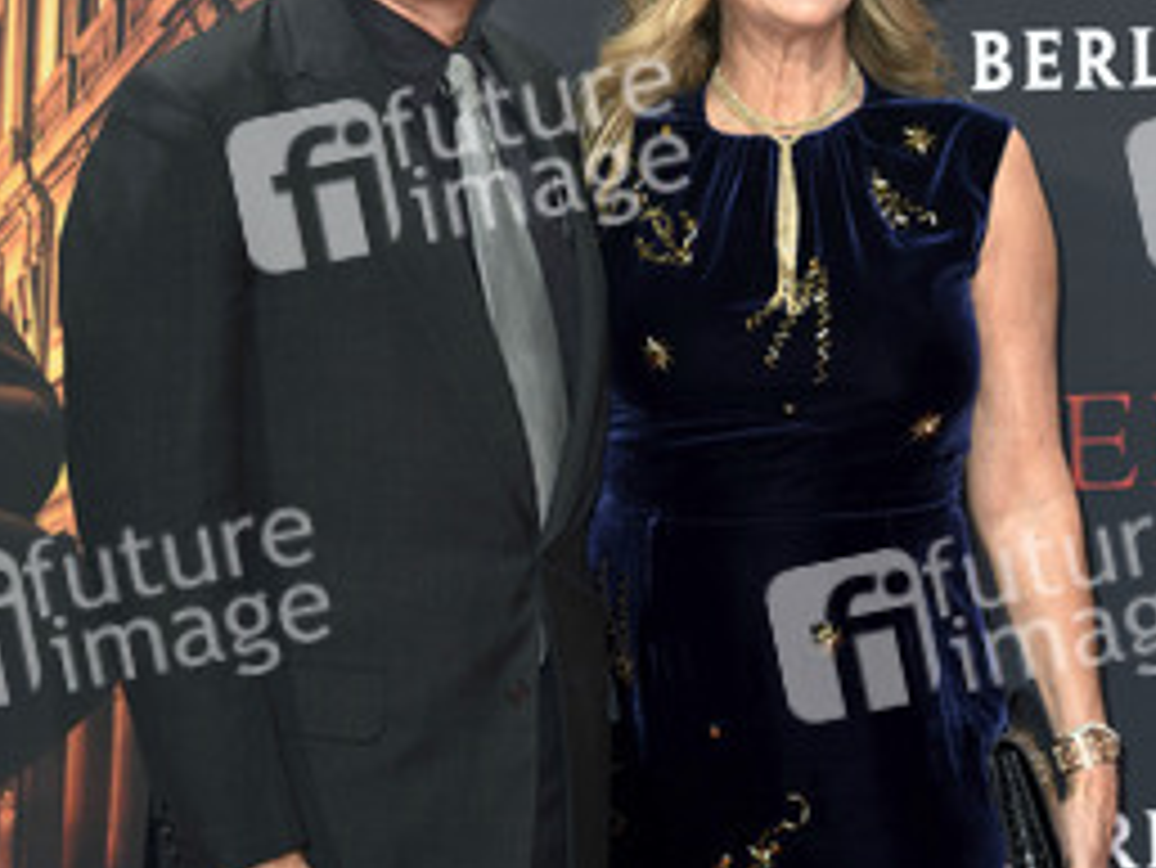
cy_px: 391
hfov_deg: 9.8
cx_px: 589
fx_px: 6749
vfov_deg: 7.4
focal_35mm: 202
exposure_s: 1/250
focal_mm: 135
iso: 800
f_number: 5.6
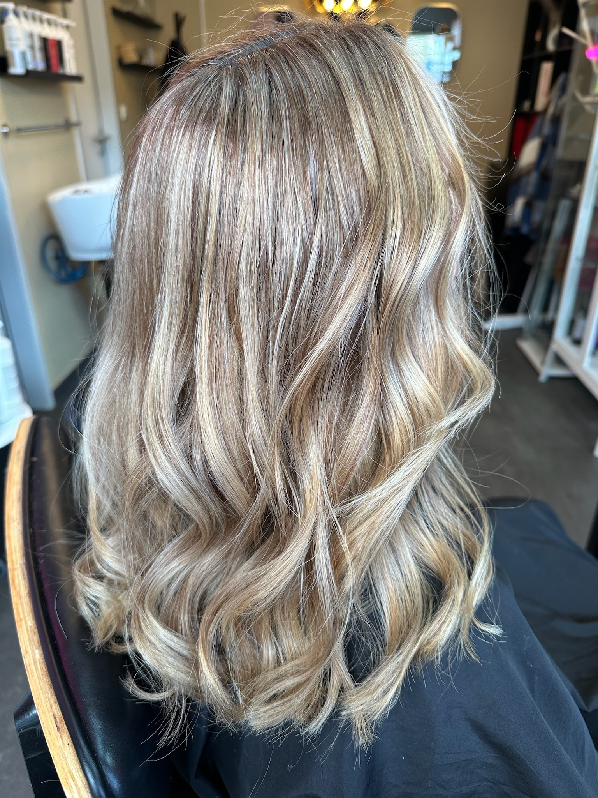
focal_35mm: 24
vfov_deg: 71.6
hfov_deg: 56.8
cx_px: 299
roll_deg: -0.7
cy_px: 399
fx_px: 553
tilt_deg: -27.9
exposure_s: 1/100
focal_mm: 6.86
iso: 125
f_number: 1.78
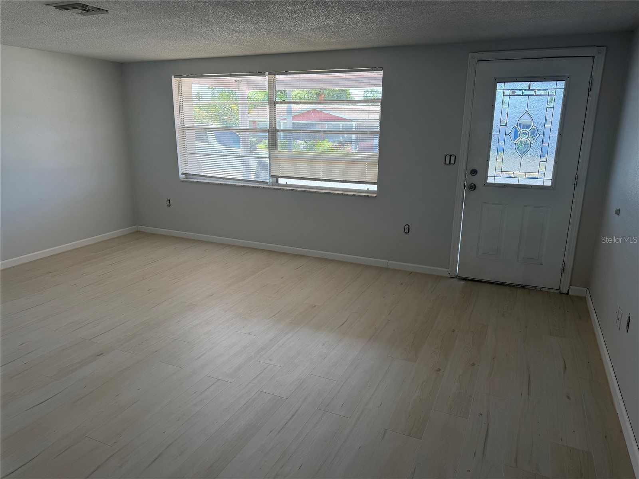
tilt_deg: -14.1
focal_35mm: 24
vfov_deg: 56.8
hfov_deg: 71.6
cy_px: 240
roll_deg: -0.6
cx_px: 320
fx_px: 443
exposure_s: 1/180
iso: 80
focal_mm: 6.76
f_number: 1.78
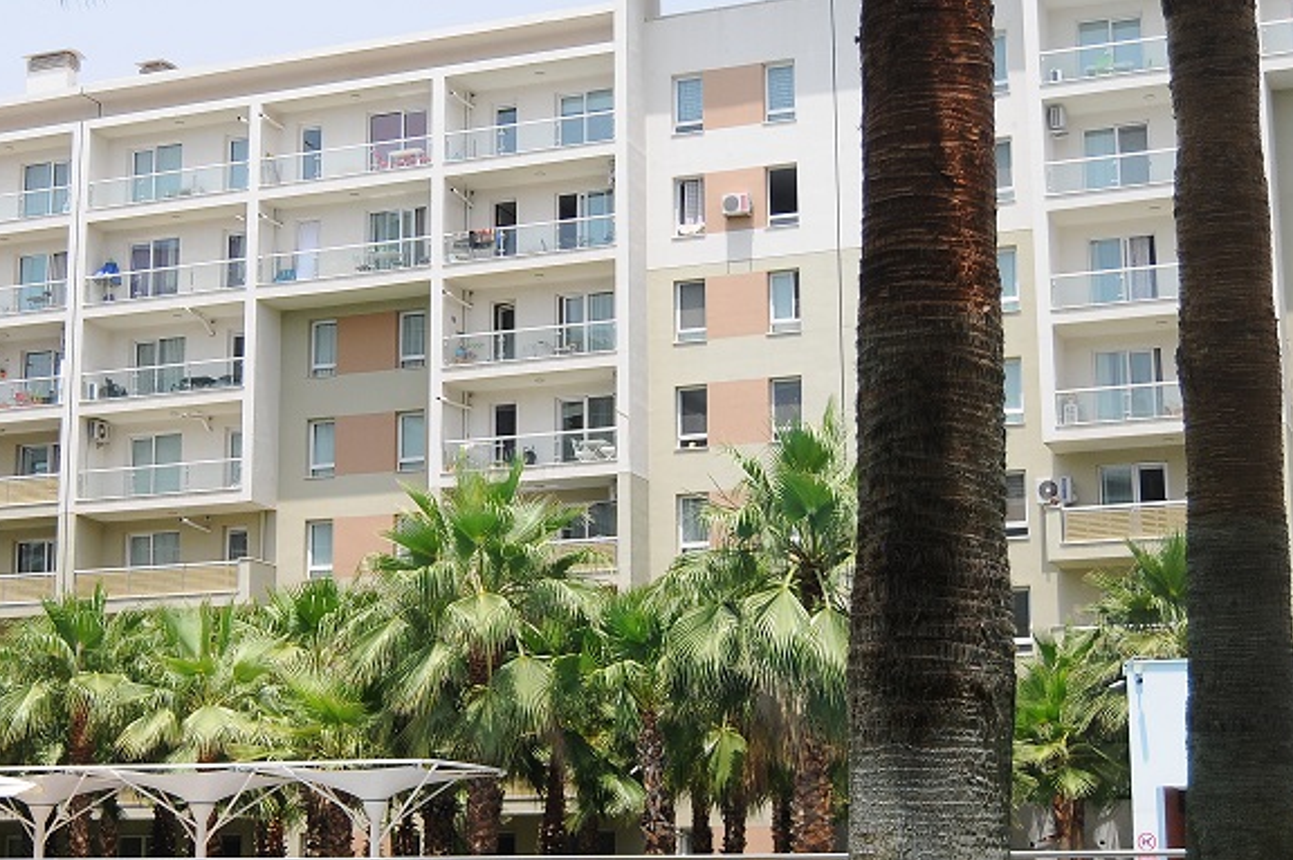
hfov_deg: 29.9
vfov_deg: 20.3
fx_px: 2404
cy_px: 400
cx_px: 438
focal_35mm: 67
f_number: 3.8
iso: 200
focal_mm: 24
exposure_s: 1/1250
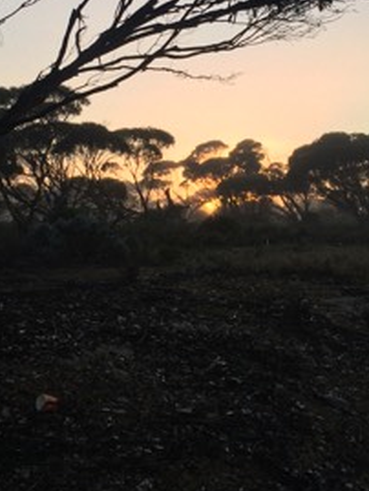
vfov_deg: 33.4
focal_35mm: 56
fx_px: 795
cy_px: 99
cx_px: 172
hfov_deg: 26.1
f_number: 2.2
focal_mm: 4.15
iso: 32
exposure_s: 1/684
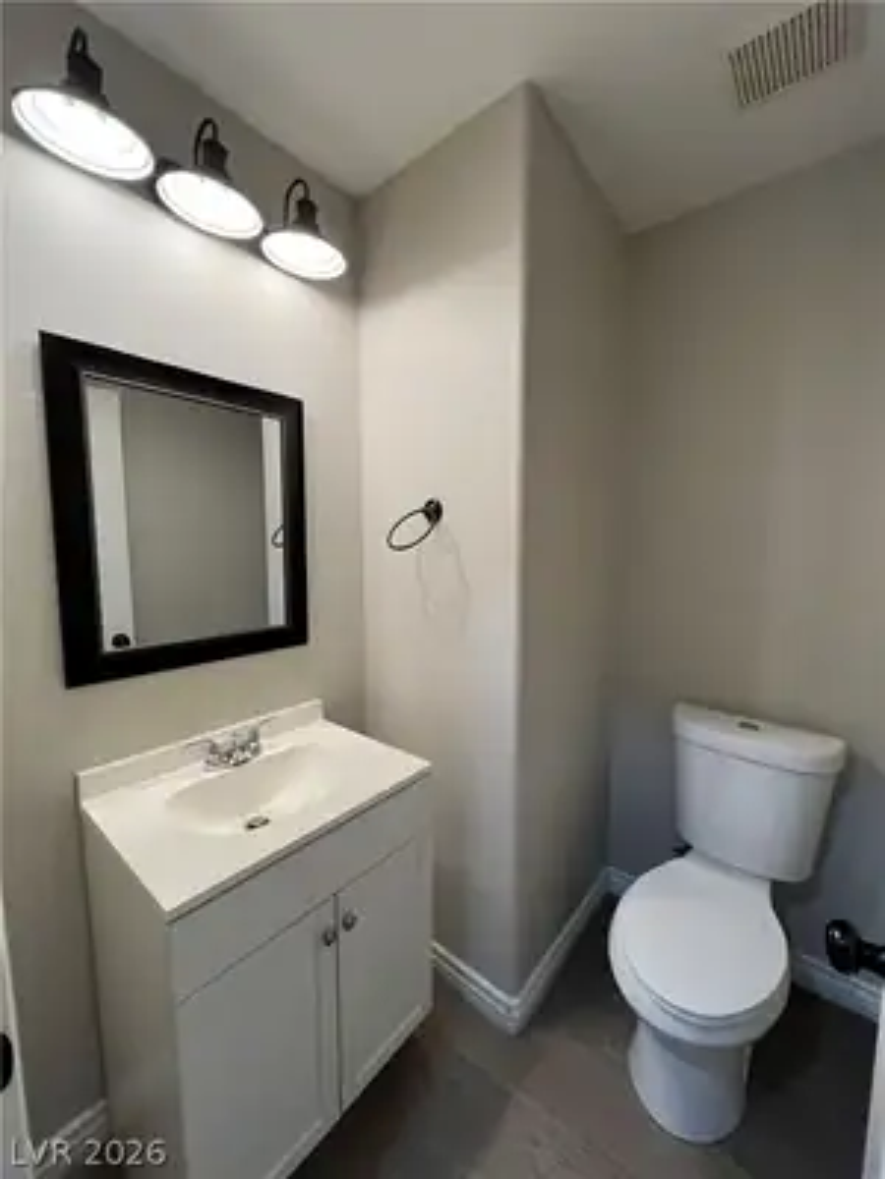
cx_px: 442
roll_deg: +0.3
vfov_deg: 106.2
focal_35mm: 13
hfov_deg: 89.9
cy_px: 590
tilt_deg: -4.7
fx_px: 443
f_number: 1.8
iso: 100
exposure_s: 1/120
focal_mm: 1.57
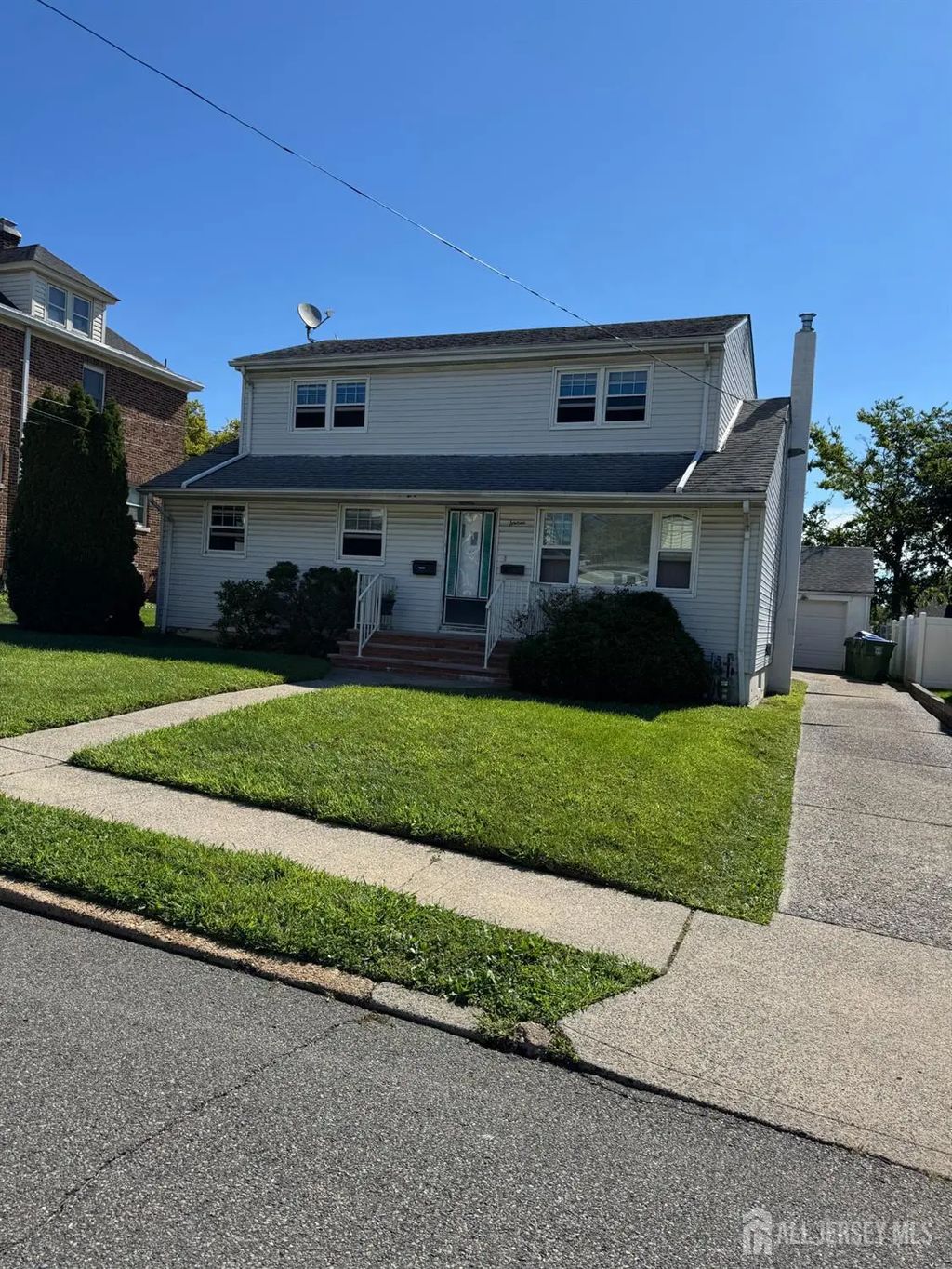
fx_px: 880
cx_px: 476
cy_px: 634
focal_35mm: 24
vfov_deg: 71.6
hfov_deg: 56.8
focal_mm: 6.76
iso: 80
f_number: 1.78
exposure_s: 1/4608
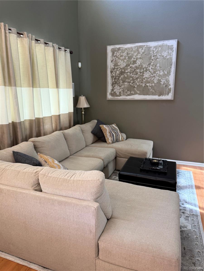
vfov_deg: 71.6
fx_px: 189
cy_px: 136
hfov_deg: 56.8
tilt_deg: -13.6
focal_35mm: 24
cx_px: 102
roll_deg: +0.0
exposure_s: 1/121
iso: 125
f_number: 1.78
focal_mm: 6.76
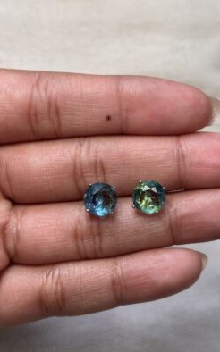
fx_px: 538
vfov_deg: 36.3
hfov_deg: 23.1
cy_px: 177
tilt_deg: -70.9
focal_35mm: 56
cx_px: 132
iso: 32
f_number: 1.6
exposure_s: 1/196
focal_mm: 5.96
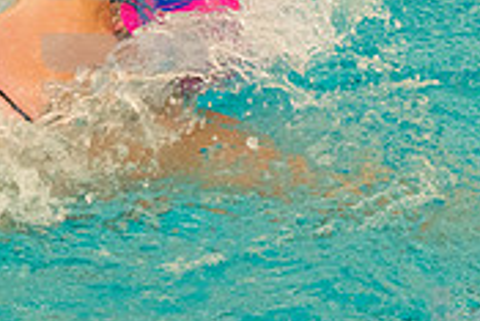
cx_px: 126
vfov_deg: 5.1
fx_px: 3616
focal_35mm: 271
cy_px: -1
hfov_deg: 7.6
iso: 3200
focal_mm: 82
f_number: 5.6
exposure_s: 1/250
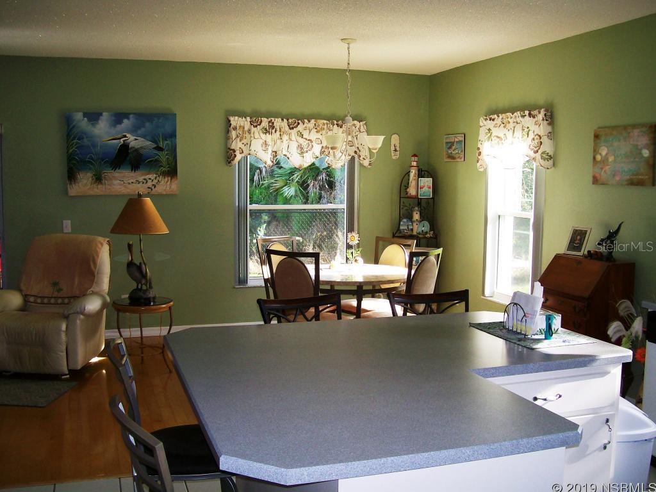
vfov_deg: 39.7
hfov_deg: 51.4
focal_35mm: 36
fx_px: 682
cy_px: 246
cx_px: 328
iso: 80
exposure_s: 1/64
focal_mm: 6
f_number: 2.7
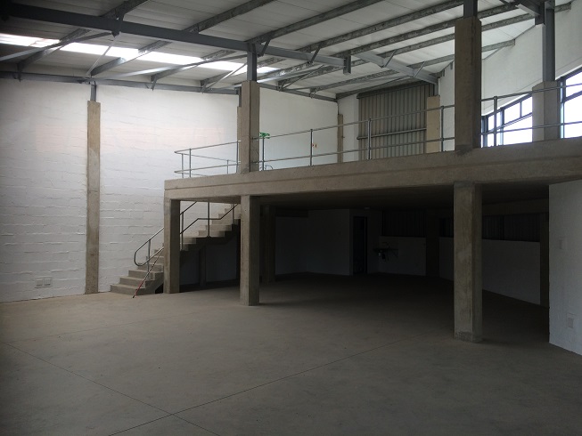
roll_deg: +0.0
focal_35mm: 29
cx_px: 291
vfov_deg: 48.2
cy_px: 218
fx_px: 488
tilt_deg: -0.1
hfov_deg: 61.7
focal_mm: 4.15
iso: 32
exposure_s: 1/127
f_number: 2.2
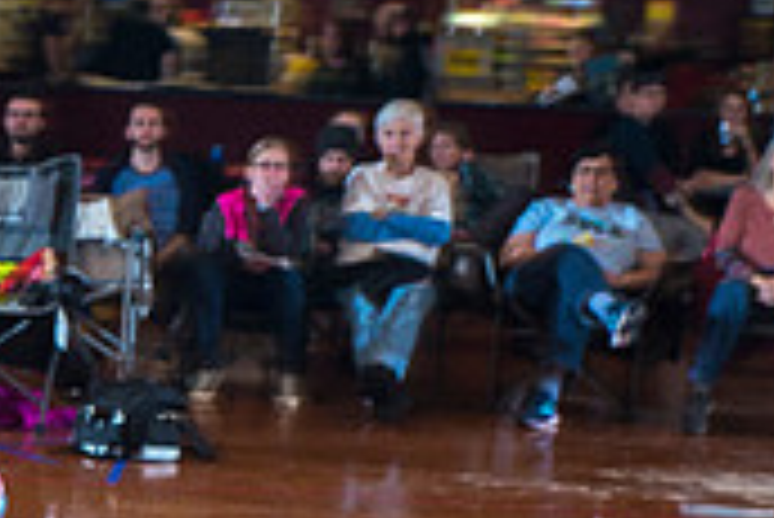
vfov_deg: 8.8
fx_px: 3335
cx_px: -333
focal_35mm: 155
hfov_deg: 12.7
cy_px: 655
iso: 800
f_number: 5.6
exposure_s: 1/160
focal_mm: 46
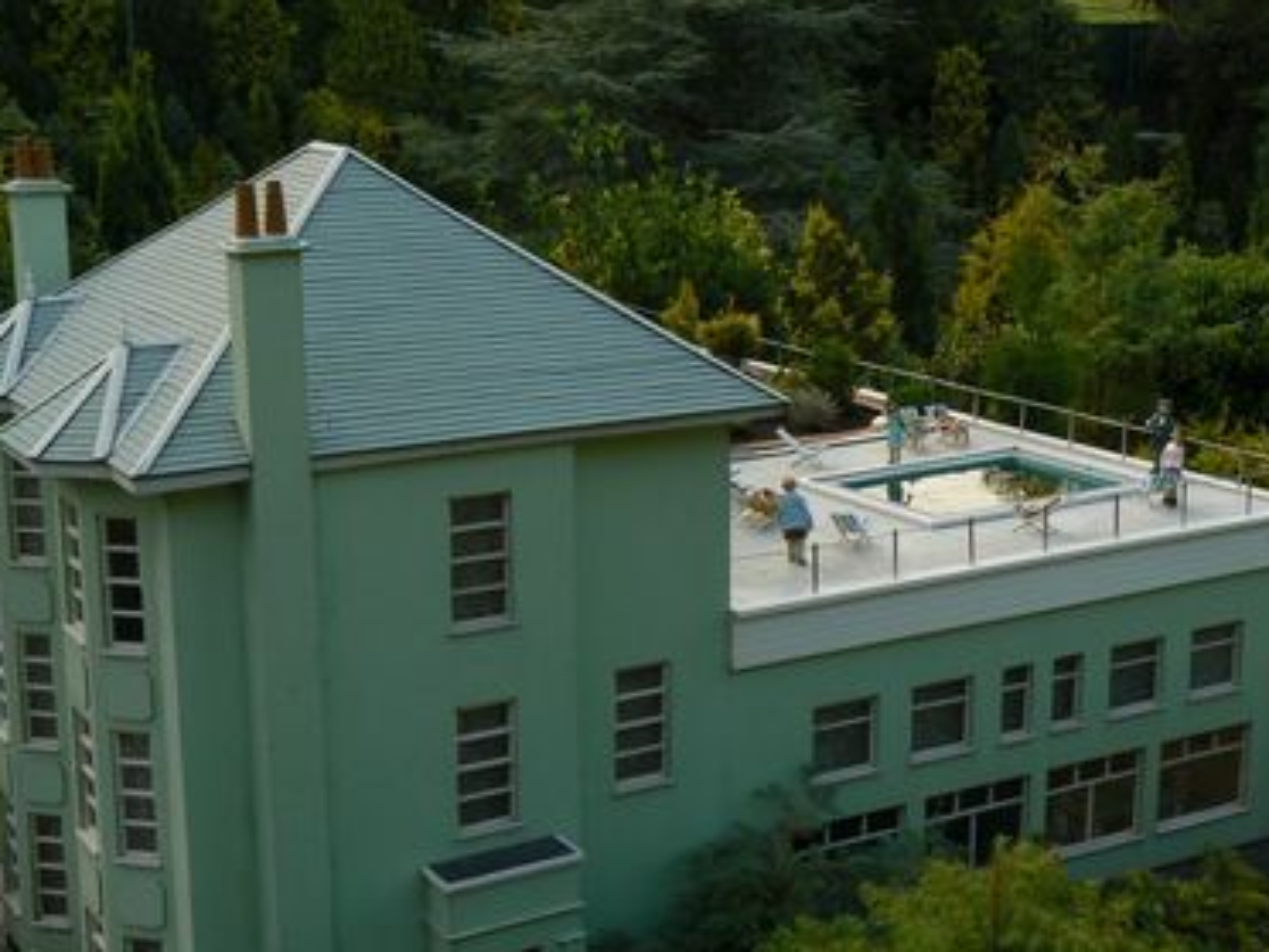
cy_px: 508
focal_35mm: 58
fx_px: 2126
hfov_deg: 33.2
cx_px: 658
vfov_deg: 25.2
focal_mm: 8.9
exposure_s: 1/125
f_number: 5.6
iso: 80
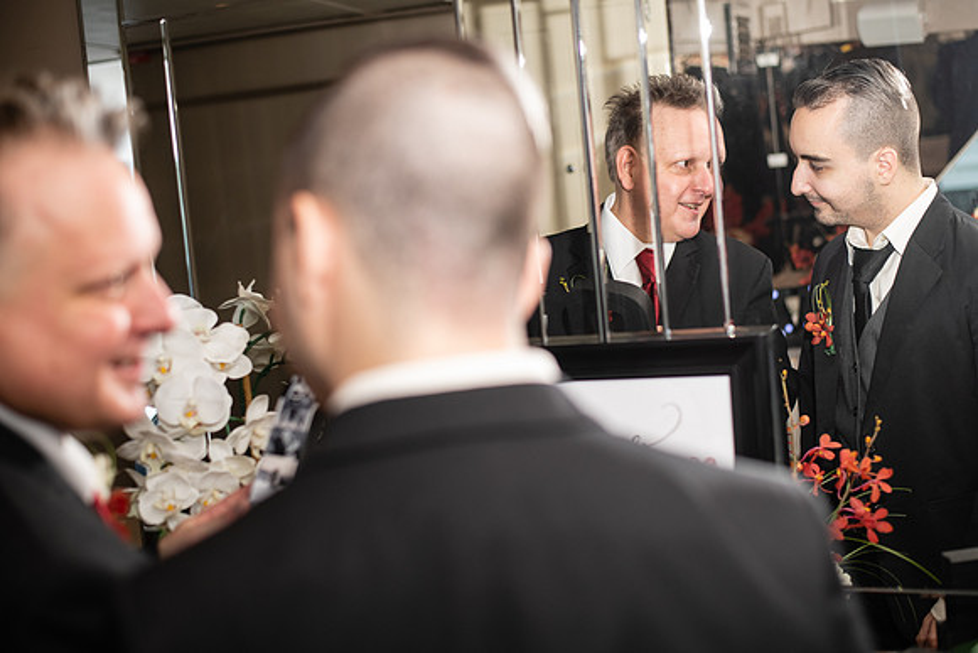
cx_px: 489
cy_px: 326
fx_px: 1359
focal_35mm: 50
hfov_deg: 39.6
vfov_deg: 27.0
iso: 500
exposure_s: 1/500
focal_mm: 50
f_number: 2.8
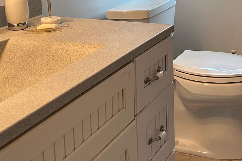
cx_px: 193
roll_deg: +0.6
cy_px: -2
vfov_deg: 20.2
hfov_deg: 30.2
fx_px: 437
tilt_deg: -9.5
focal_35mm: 65
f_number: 1.5
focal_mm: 5.7
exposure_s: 1/120
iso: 100
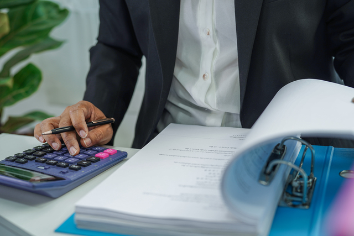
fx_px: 492
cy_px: 118
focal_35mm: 50
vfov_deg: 27.0
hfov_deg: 39.6
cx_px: 177
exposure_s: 1/60
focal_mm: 50
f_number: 2.5
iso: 160
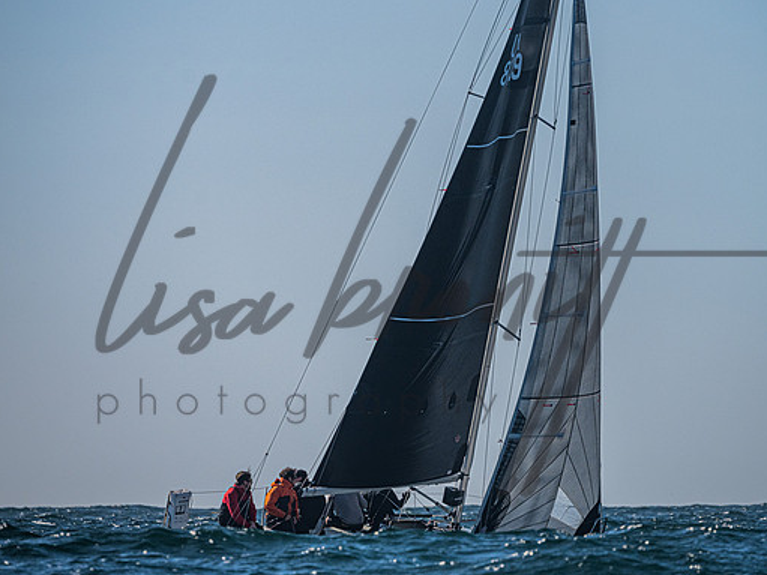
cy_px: 192
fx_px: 9681
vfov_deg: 3.4
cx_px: 465
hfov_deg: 4.5
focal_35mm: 437
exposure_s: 1/5000
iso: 400
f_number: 6.3
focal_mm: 300
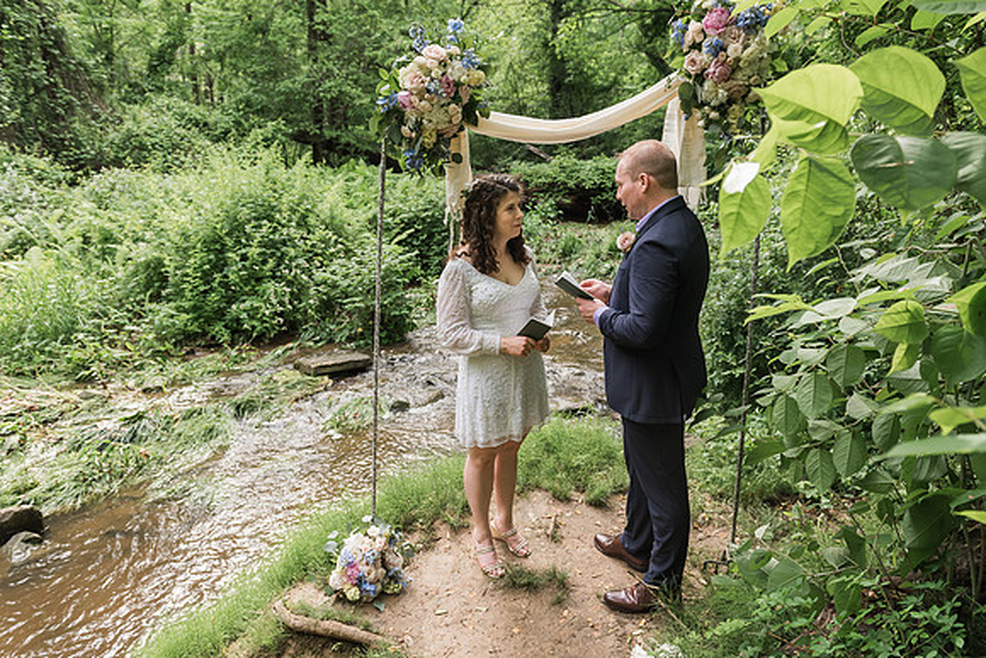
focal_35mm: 26
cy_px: 312
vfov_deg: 49.7
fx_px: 710
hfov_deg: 69.5
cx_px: 494
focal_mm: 24
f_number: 4
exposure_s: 1/500
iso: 800
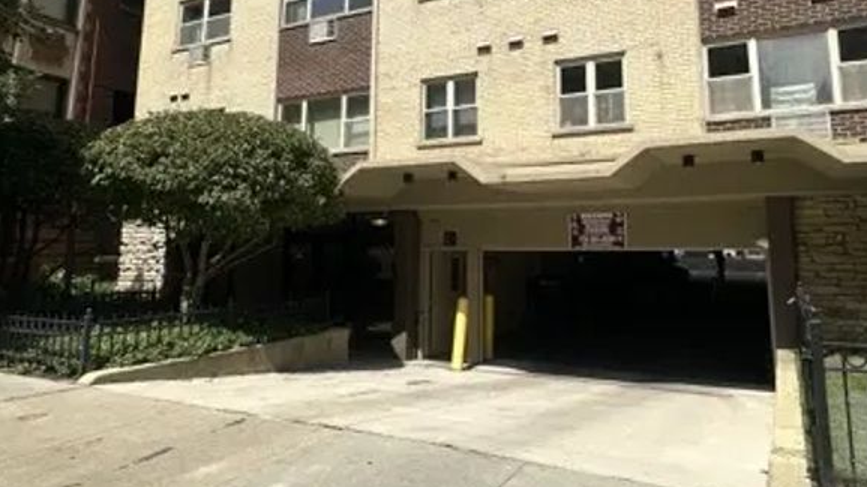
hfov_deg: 69.7
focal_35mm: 27
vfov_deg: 42.1
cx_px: 477
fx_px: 621
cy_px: 147
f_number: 2.2
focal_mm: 2.22
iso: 50
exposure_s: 1/2398
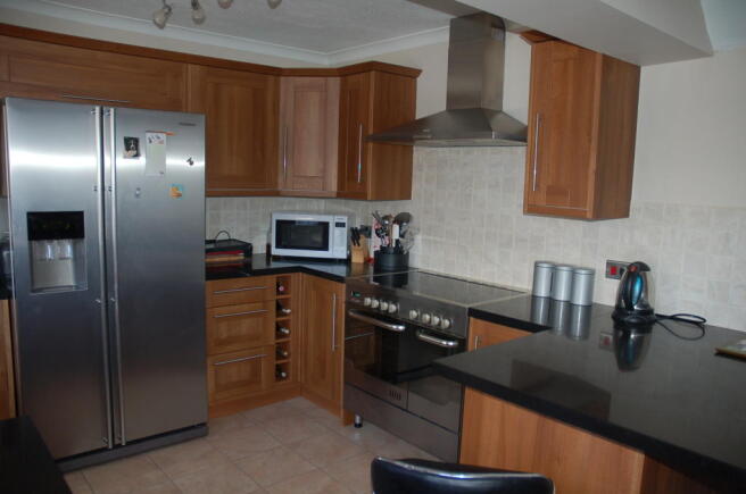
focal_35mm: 27
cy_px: 247
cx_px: 373
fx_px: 559
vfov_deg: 47.8
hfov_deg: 67.5
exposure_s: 1/60
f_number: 3.5
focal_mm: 18
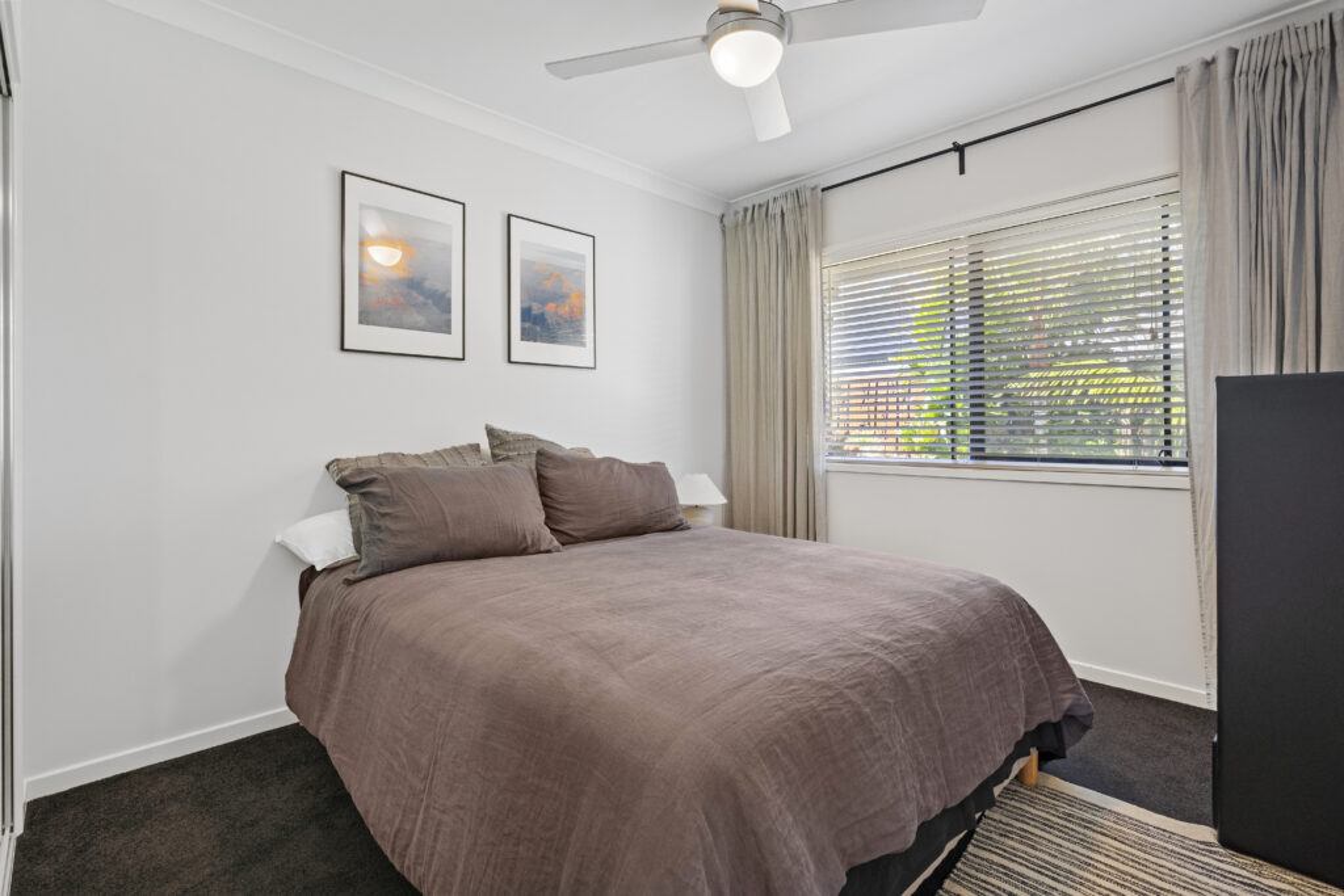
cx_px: 672
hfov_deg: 96.7
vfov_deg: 73.8
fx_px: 597
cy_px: 448
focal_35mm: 16
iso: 800
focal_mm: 16
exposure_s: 1/4
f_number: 7.1
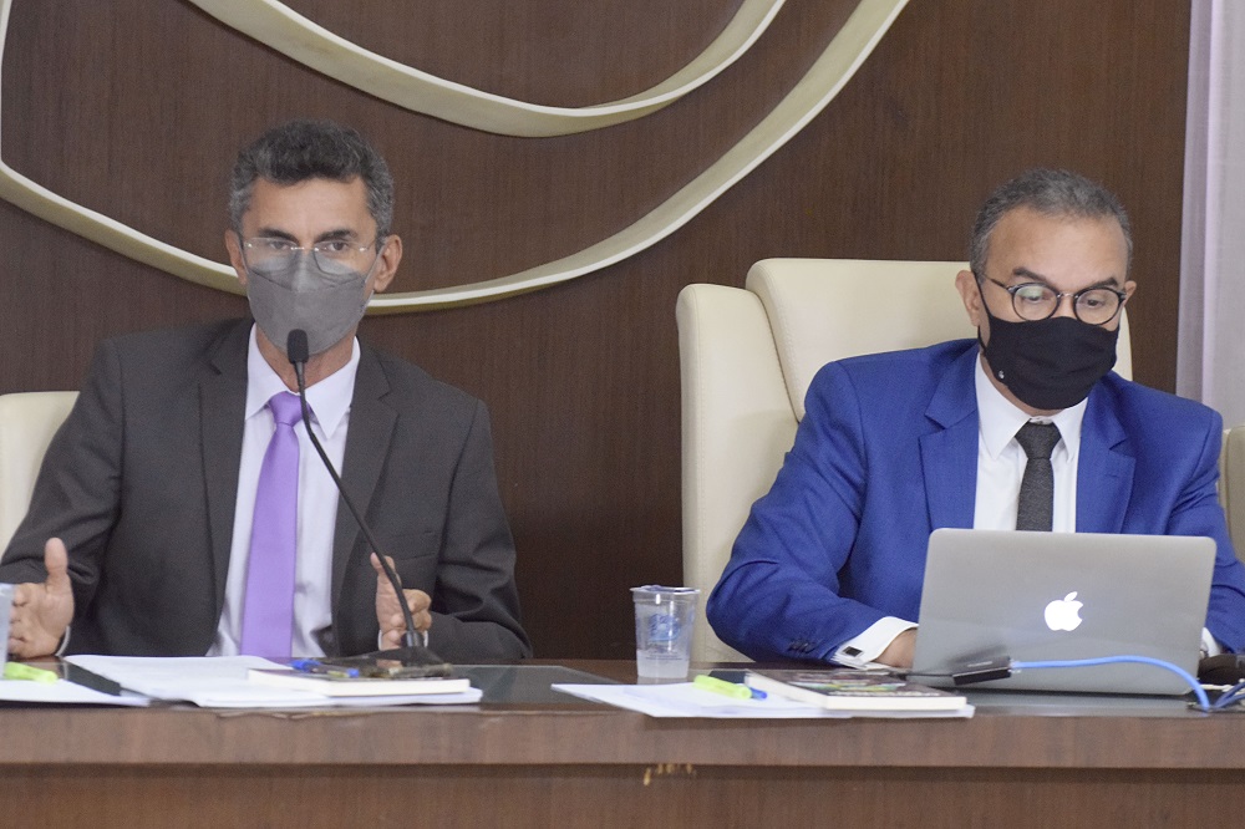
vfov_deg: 7.3
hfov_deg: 11.0
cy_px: 414
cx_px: 622
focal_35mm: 188
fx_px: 6482
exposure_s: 1/80
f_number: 4.8
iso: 4000
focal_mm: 125
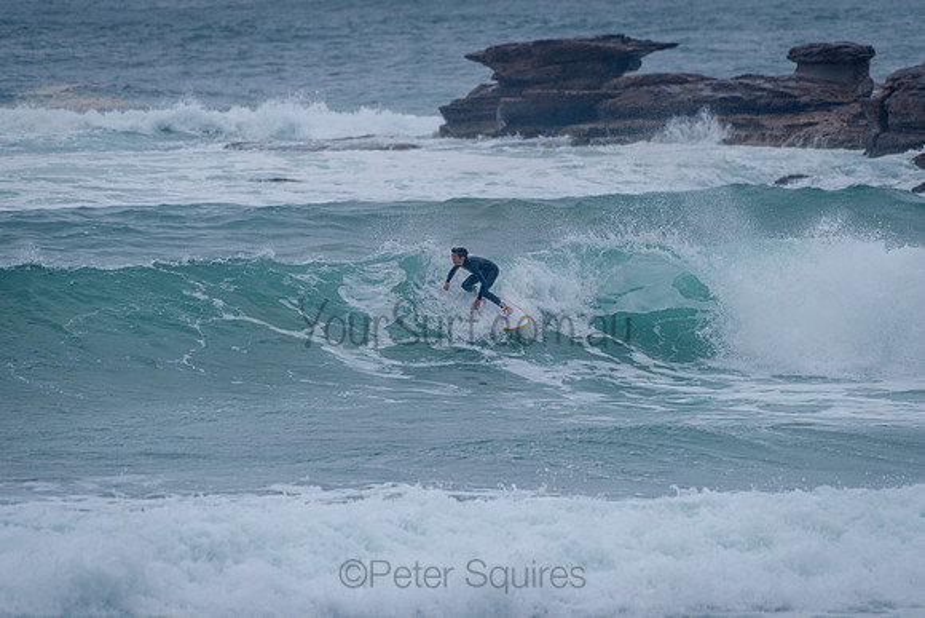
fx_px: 15741
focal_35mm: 613
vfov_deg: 2.2
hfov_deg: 3.4
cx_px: 462
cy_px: 309
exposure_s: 1/2000
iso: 450
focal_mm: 500
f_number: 5.6
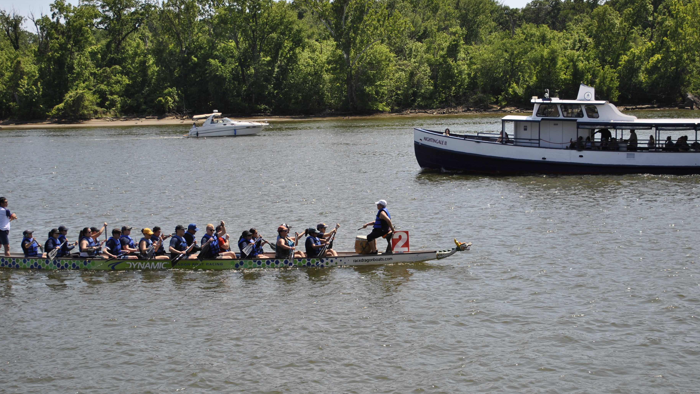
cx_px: 344
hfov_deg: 35.7
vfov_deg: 20.5
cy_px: 229
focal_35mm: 59
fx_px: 1087
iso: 100
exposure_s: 1/640
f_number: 5
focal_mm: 35
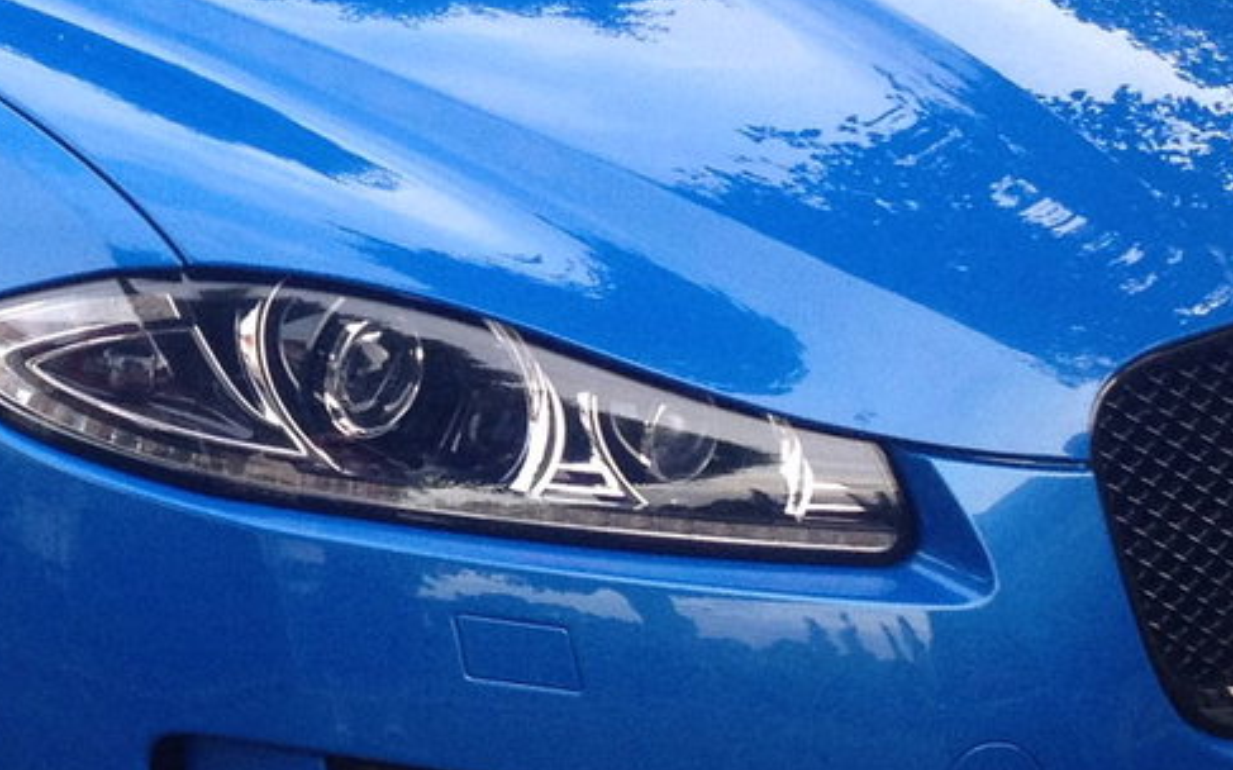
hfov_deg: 16.9
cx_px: 124
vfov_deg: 10.7
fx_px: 4098
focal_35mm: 122
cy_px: 332
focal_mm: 4.28
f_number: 2.4
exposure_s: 1/120
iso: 80
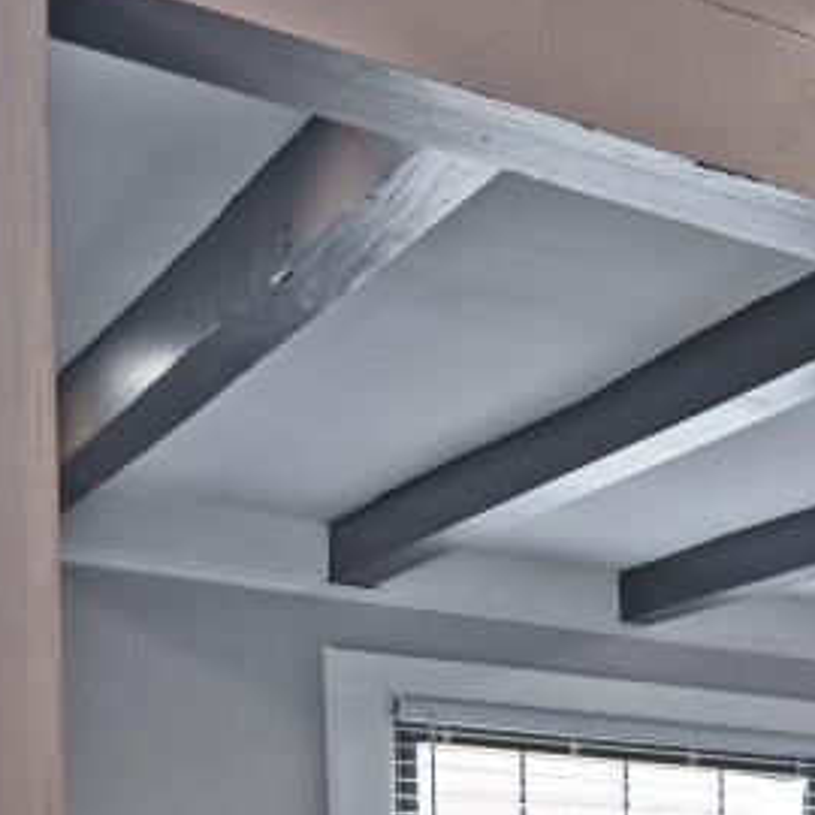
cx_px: 2025
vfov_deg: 23.4
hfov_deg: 14.5
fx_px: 1758
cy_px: 1032
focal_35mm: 66
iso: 200
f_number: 4.5
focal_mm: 14
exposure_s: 1/60
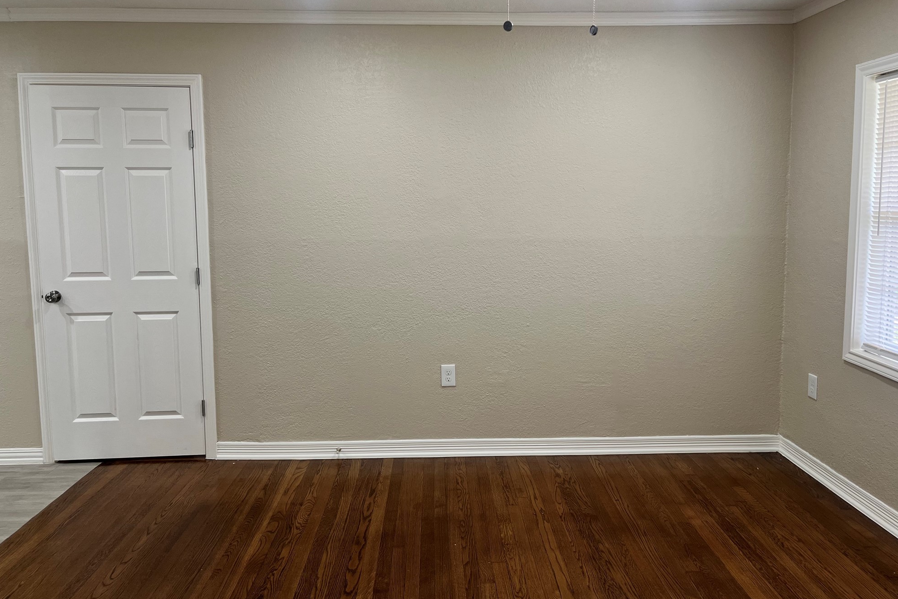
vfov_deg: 46.4
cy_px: 282
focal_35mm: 28
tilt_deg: -5.4
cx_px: 460
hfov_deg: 65.5
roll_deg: +0.4
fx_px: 698
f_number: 1.6
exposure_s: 1/60
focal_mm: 5.1
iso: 80
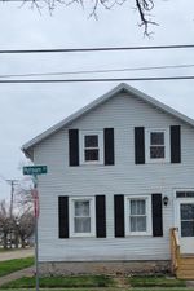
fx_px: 485
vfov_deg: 32.5
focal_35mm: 60
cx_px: 75
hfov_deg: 22.6
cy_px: 232
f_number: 1.8
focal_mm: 5.4
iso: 40
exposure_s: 1/1614
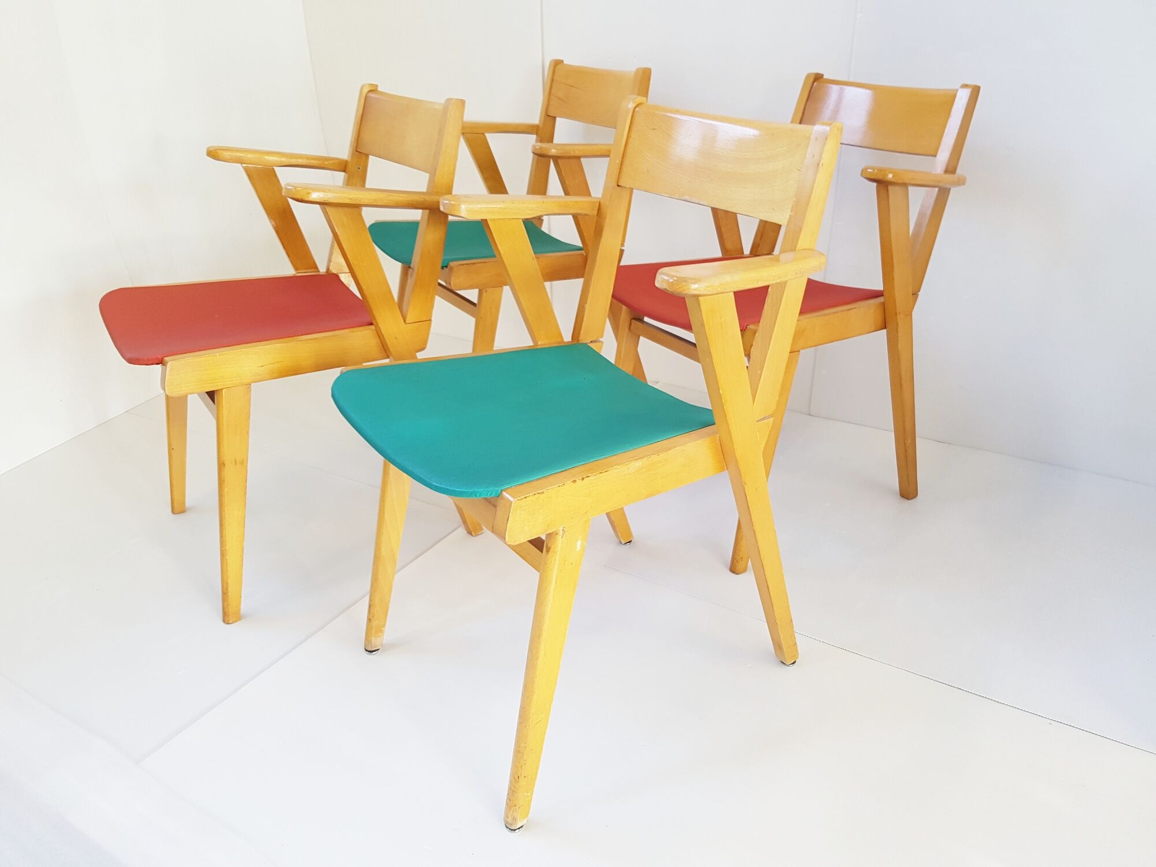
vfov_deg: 53.1
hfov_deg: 67.3
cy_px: 434
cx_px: 578
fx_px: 868
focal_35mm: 26
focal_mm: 4.2
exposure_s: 1/50
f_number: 1.7
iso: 64
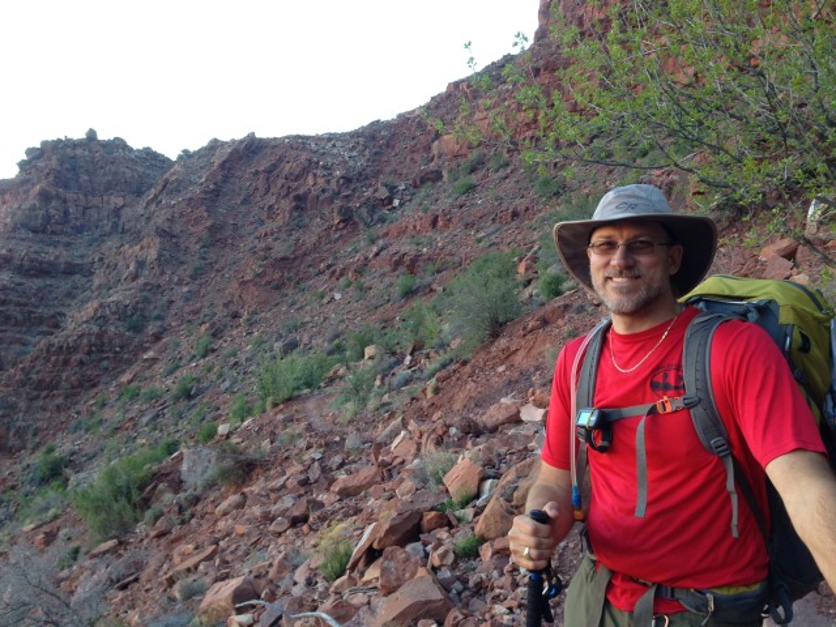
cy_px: 314
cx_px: 418
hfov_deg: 55.4
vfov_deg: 42.9
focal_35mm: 33
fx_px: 797
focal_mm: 4.12
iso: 64
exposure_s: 1/120
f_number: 2.4
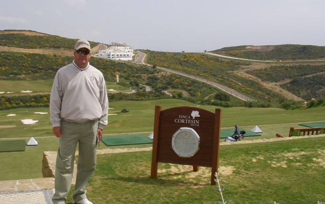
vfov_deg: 26.9
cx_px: 145
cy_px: 94
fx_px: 425
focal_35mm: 48
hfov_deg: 41.8
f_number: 6.6
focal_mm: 6.3
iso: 100
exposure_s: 1/400
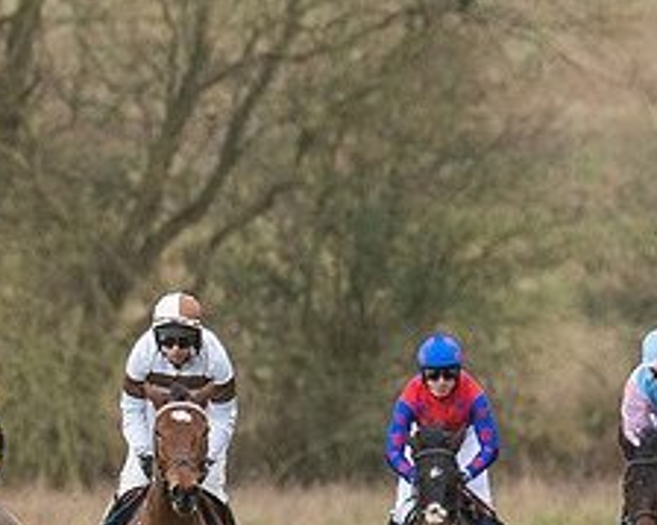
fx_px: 30923
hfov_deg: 1.2
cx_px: -324
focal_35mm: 1591
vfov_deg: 1.0
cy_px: 373
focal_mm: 300
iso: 800
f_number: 4
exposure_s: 1/1000
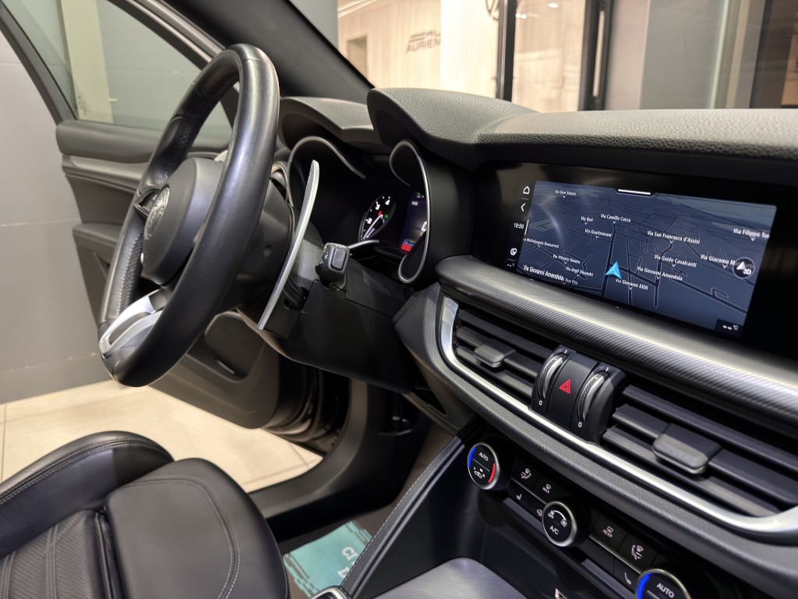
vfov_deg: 56.8
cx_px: 399
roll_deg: +0.9
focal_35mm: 24
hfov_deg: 71.6
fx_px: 553
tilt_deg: -15.9
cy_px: 300
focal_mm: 6.76
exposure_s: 1/25
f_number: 1.78
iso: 640
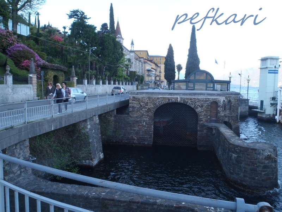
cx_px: 141
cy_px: 106
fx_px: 228
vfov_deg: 49.7
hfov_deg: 63.4
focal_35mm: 28
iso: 80
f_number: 3.5
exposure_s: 1/80
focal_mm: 5
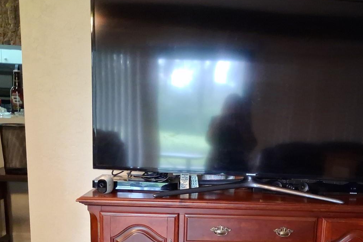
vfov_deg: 29.6
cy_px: 203
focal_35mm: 44
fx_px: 444
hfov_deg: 43.0
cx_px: 277
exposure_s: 1/40
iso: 500
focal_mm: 4
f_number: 1.8
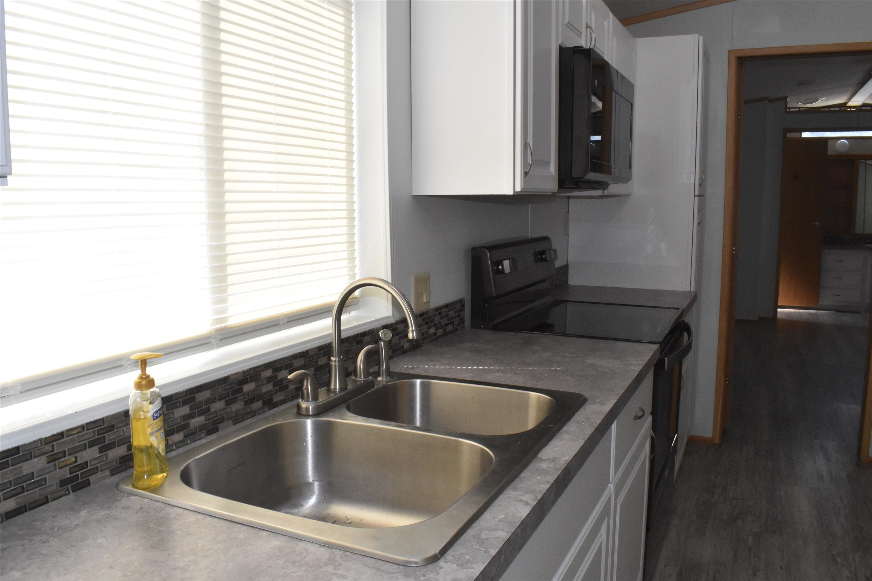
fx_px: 654
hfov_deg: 67.4
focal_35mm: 27
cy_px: 290
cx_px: 436
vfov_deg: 47.9
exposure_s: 1/25
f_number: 22
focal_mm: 18
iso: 1600
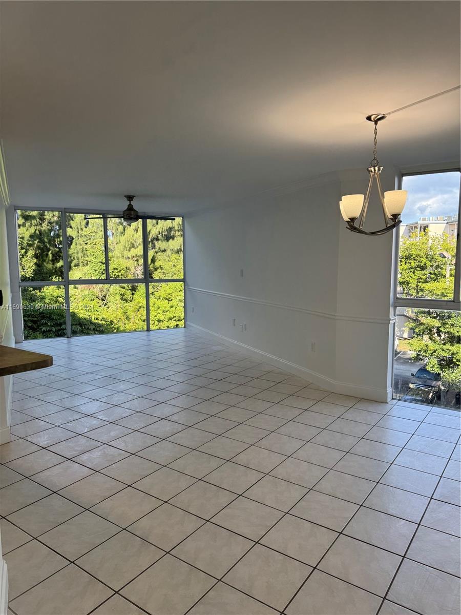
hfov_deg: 56.8
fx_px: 426
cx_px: 230
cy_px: 308
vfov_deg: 71.6
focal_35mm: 24
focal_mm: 6.76
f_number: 1.78
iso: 80
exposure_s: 1/407
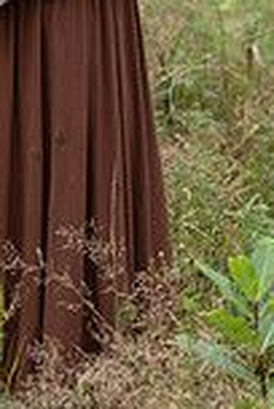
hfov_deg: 3.6
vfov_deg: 5.3
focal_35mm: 384
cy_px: -148
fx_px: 4364
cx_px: 62
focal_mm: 130
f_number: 5
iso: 640
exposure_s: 1/200
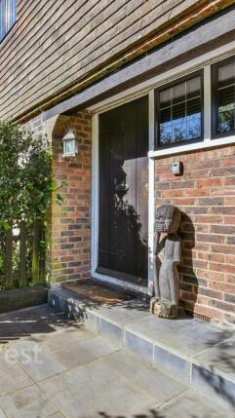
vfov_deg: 76.3
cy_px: 208
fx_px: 266
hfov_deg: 44.7
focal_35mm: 24
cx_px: 39
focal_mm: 10
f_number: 8
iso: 160
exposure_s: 1/200
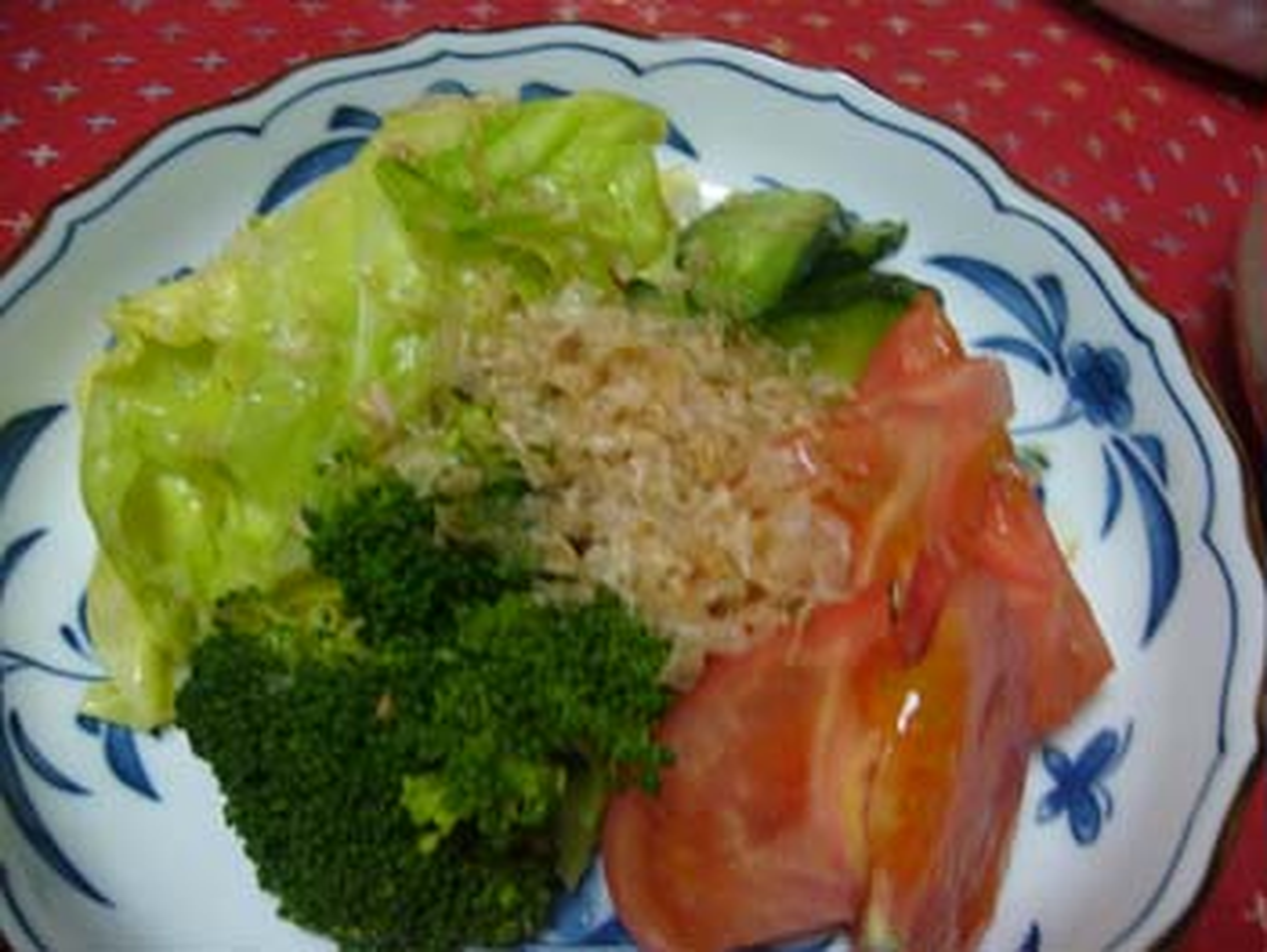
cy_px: 476
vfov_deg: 40.7
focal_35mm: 35
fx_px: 1282
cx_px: 634
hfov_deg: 52.6
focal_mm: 5.8
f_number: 2.8
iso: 80
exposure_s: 1/8
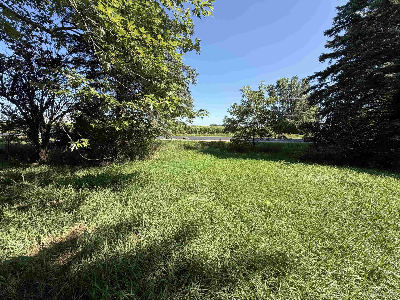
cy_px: 150
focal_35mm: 14
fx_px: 162
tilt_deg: -6.9
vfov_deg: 85.7
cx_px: 200
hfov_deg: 102.1
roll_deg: -0.9
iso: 40
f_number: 2.2
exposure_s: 1/625
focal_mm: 2.22
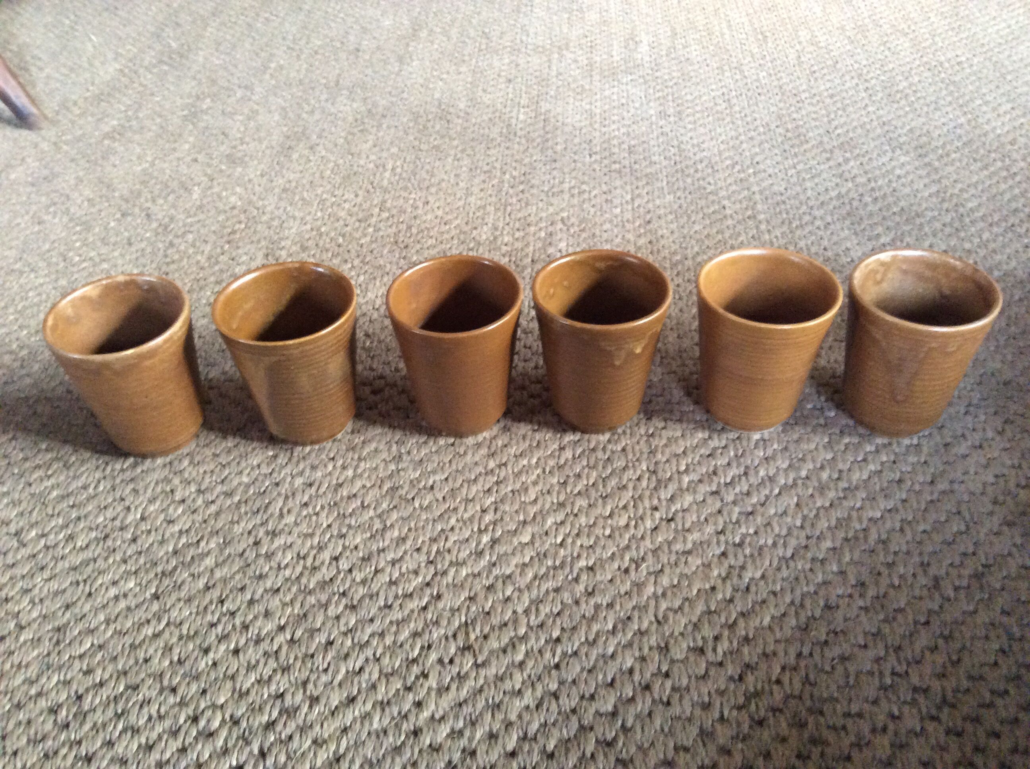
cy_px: 384
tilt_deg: -40.1
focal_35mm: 32
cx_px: 515
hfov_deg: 56.9
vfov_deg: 44.1
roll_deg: +4.4
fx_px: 951
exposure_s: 1/17
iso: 320
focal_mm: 3.3
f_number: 2.4
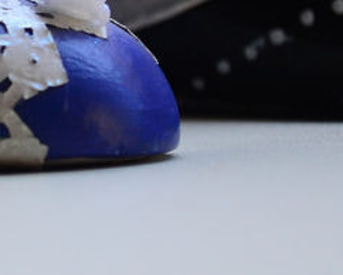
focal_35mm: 238
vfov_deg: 6.5
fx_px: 2418
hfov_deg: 8.0
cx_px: -98
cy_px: 8
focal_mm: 40
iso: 400
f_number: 5.3
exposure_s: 1/50
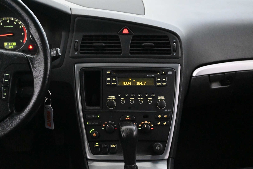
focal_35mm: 46
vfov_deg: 29.4
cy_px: 84
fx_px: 321
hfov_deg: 43.0
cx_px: 126
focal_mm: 30.5
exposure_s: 1/50
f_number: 4.8
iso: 14400
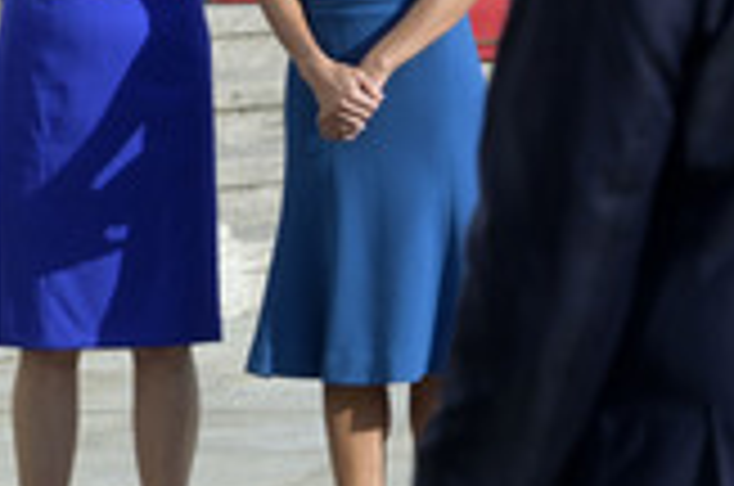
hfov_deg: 2.5
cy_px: 72
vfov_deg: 1.6
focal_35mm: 831
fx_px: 16910
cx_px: 615
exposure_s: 1/250
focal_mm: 300
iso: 640
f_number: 18
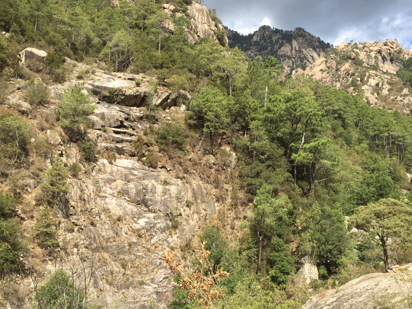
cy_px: 170
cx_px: 222
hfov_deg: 52.6
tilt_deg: +7.0
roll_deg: -3.2
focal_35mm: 35
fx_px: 417
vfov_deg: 40.6
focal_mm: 4.15
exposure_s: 1/1364
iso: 32
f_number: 2.2
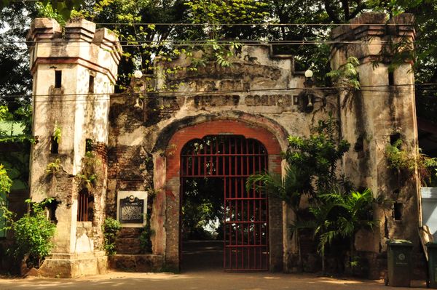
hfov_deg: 49.6
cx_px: 218
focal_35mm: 39
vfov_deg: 34.2
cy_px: 145
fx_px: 473
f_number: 20
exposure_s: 1/400
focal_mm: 26
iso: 3200
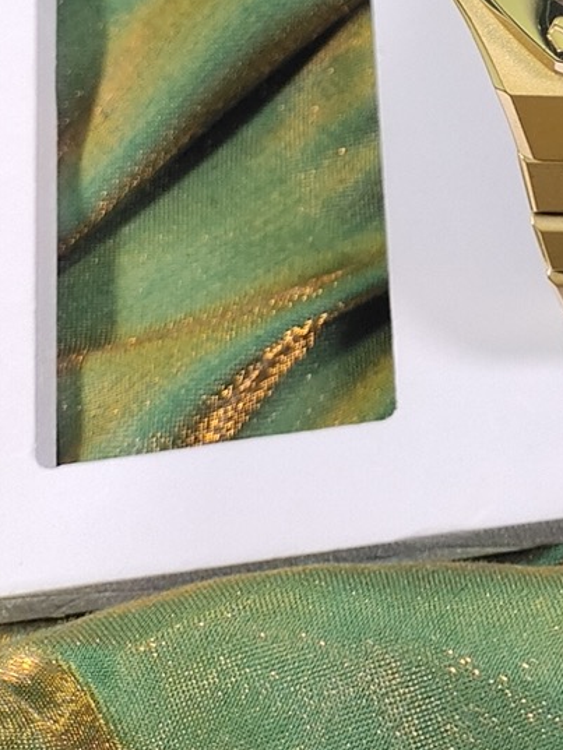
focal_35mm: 149
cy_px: -159
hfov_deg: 9.8
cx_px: 717
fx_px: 3230
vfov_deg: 12.9
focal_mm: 7.55
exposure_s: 1/100
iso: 81
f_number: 2.08
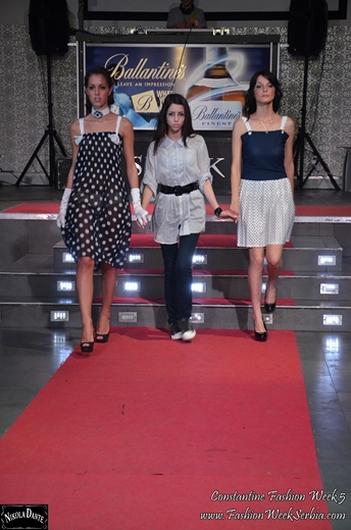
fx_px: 1367
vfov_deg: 22.0
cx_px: 176
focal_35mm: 93
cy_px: 265
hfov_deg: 14.6
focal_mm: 62
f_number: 5.3
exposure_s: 1/60
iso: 560
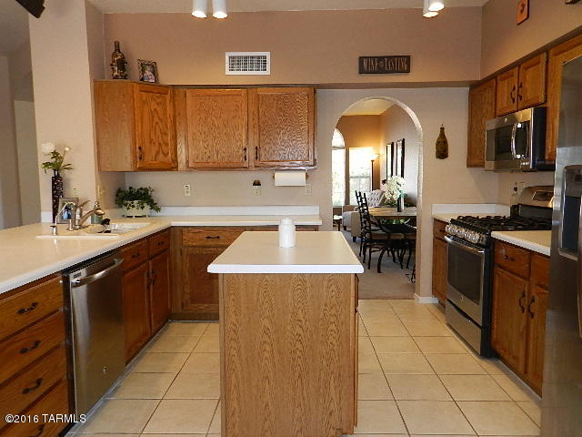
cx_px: 291
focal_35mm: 25
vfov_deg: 54.9
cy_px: 218
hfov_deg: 69.4
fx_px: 420
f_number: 3.5
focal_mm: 4.5
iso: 250
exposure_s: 1/30
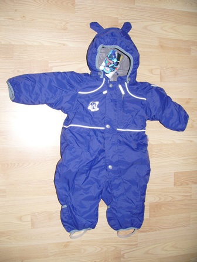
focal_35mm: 36
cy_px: 131
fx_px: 273
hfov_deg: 39.7
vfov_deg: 51.4
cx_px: 98
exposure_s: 1/80
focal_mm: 6
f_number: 2.8
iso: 100
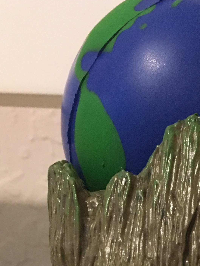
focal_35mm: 83
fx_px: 639
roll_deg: -1.5
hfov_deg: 17.6
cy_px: 357
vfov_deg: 21.1
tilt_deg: -8.0
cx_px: 162
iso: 200
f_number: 2.2
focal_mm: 4.15
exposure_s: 1/20
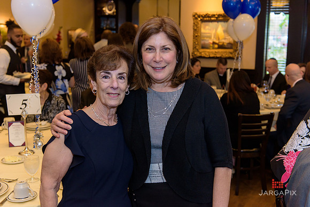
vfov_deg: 29.9
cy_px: 104
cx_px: 155
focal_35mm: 45
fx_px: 388
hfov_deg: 43.6
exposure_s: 1/125
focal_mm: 45
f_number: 3.2
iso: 800
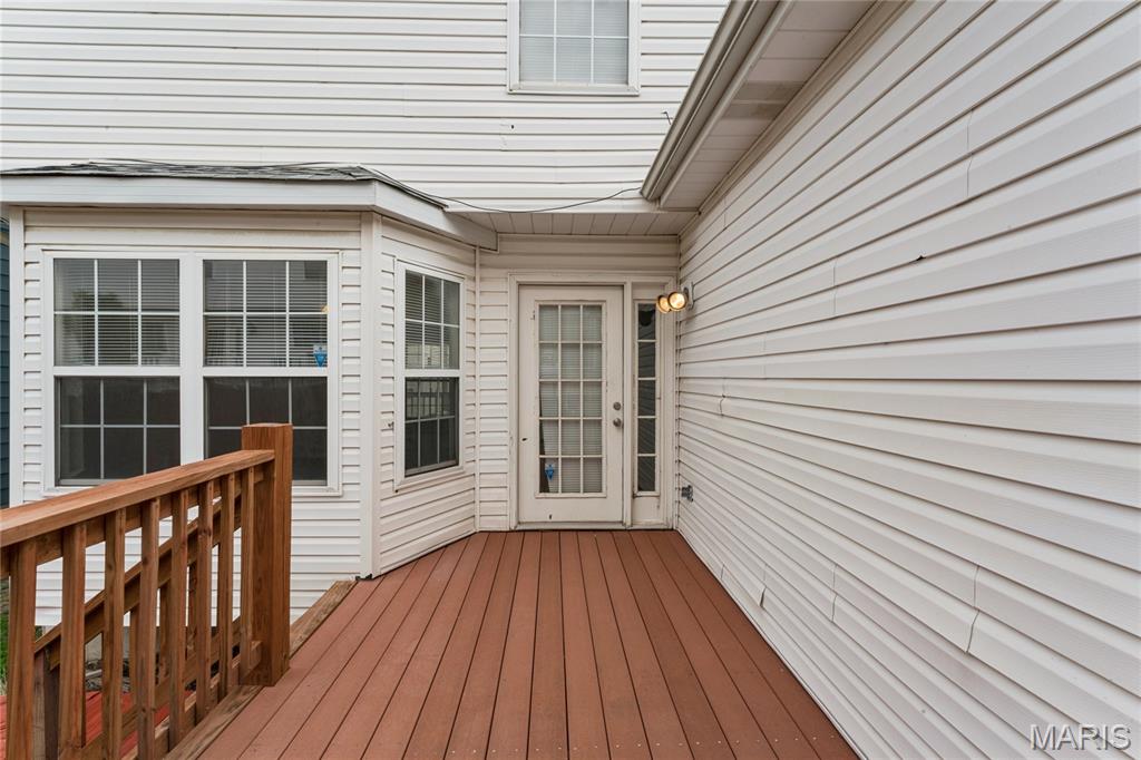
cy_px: 380
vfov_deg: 73.7
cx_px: 570
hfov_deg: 96.8
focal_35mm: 16
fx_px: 507
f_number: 22
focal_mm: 16
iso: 100
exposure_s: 1/13
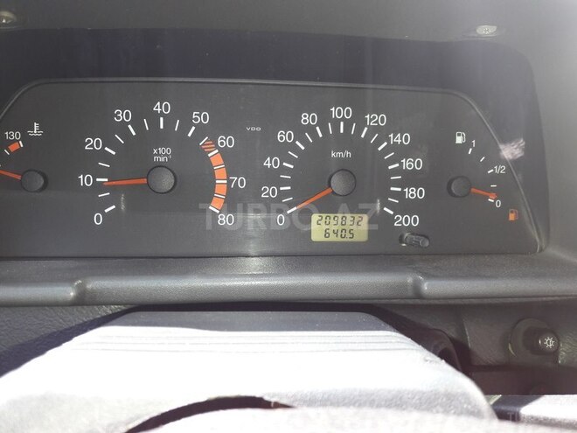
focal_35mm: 28
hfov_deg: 63.4
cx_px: 288
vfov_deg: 49.7
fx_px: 467
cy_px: 216
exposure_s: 1/100
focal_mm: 3.7
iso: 64
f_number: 1.9
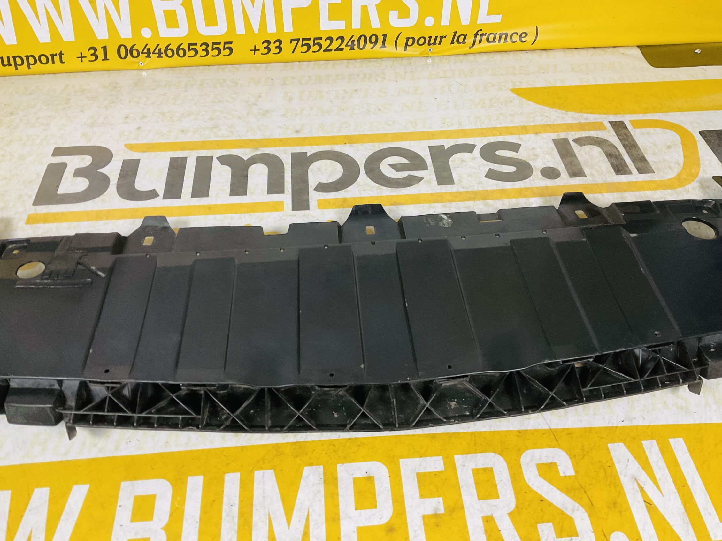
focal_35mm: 29
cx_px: 361
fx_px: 605
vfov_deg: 48.2
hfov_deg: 61.7
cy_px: 270
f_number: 1.8
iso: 80
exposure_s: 1/50
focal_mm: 3
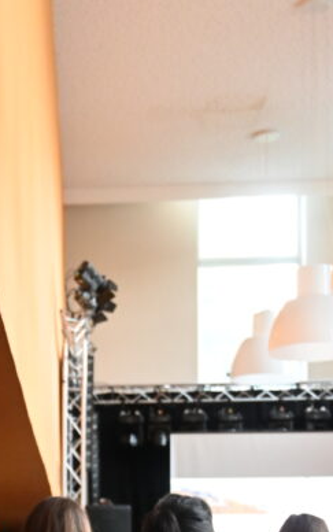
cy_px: 670
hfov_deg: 12.3
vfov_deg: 18.6
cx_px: -38
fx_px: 1515
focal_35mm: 105
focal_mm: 34.5
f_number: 4
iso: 4500
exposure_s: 1/60
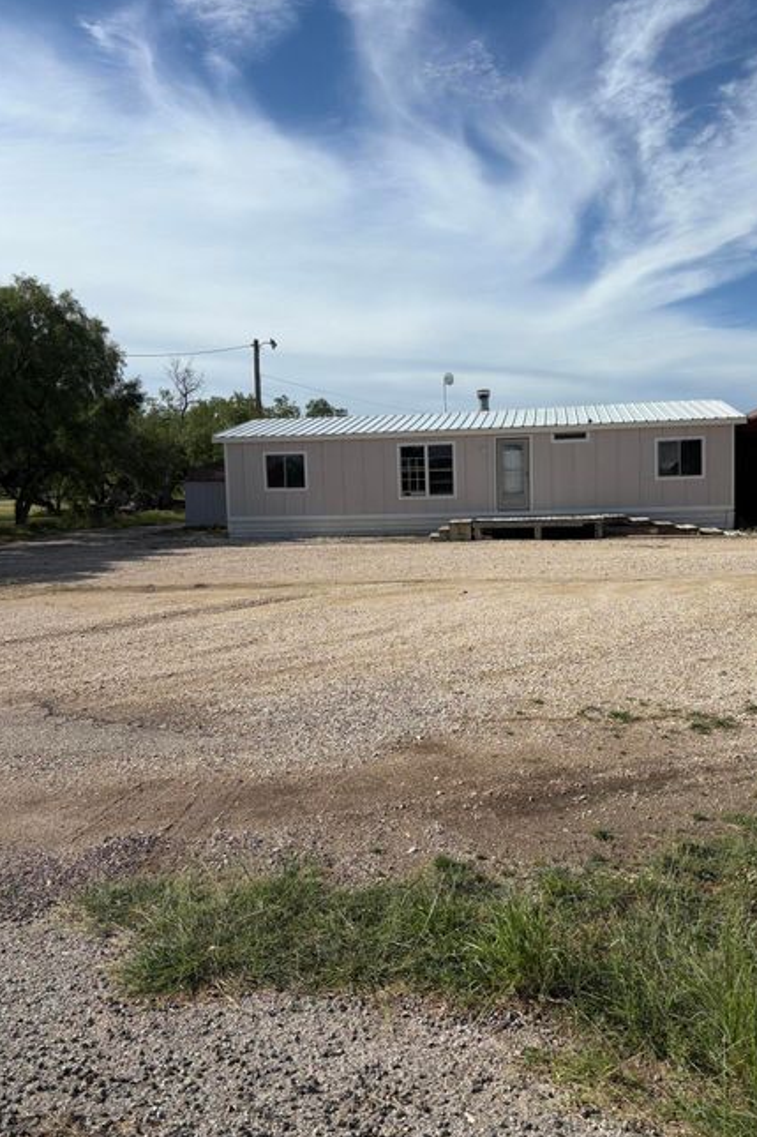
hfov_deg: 46.3
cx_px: 429
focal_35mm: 28
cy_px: 552
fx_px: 884
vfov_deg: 65.5
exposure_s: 1/6329
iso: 50
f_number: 1.6
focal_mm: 5.96
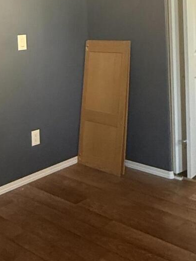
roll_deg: +1.9
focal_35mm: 53
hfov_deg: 27.5
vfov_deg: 34.3
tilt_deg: -0.9
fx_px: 400
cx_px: 115
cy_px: 28
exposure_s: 1/60
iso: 800
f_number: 2.2
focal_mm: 2.22
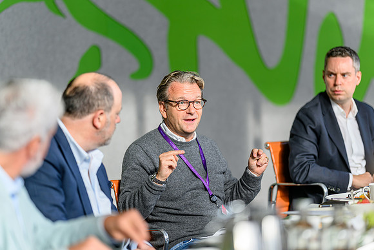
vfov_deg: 10.0
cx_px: 187
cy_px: 125
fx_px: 1423
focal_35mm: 137
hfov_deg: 15.0
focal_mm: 135
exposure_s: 1/400
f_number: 1.8
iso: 64
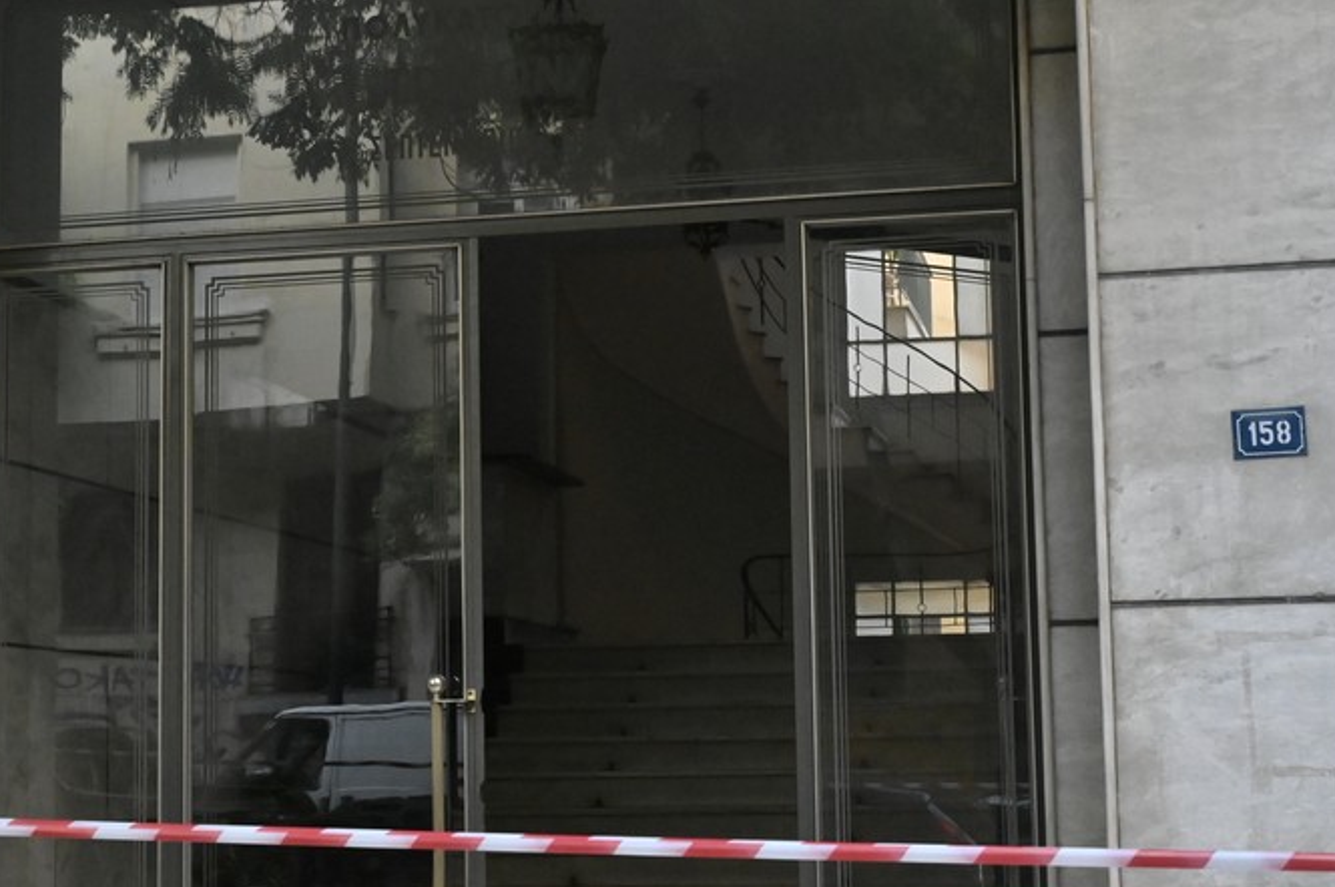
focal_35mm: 65
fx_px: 2408
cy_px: 506
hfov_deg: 30.9
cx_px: 572
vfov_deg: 20.9
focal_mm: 36
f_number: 8
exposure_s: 1/500
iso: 6400
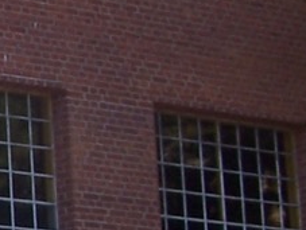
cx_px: -439
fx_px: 2072
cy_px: 183
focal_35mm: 234
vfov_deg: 6.4
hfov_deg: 7.8
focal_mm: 6.3
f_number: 4
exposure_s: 1/350
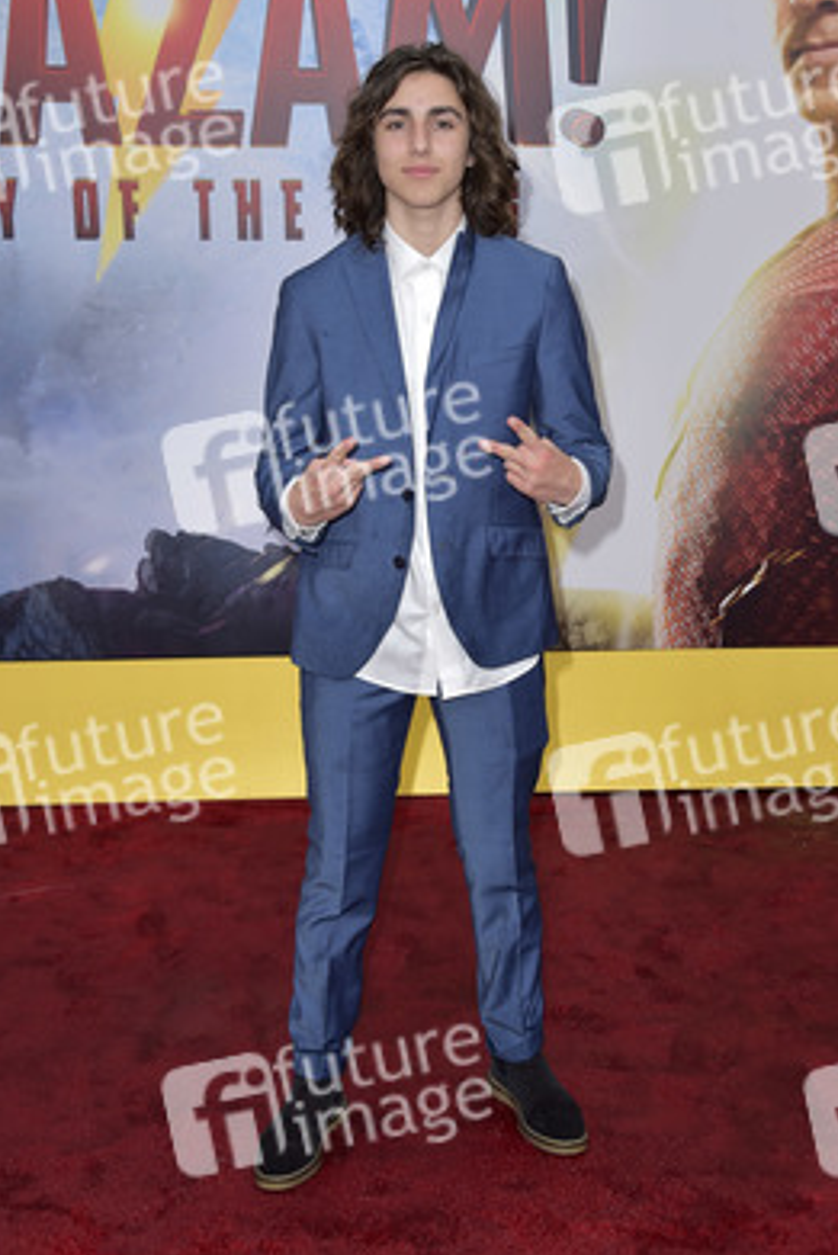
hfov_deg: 29.3
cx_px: 422
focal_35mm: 46
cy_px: 619
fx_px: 1605
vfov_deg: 42.7
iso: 320
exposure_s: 1/250
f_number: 6.3
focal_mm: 45
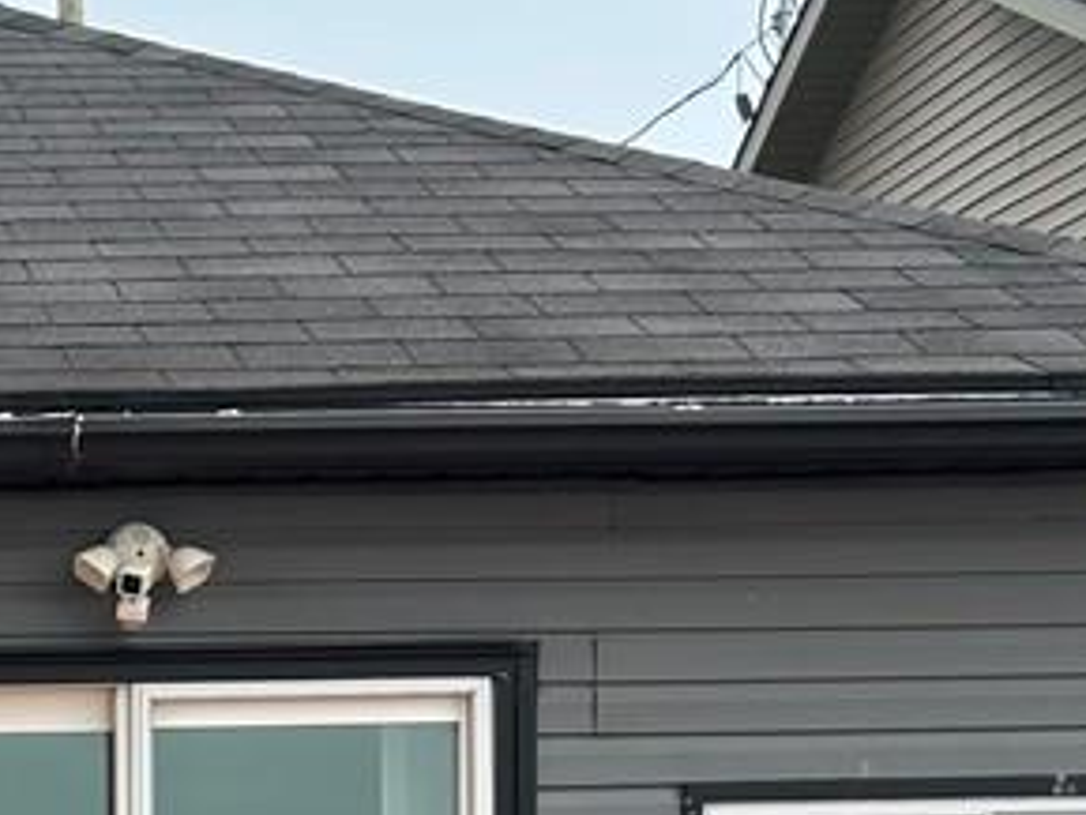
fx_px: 2887
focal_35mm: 92
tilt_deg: -1.0
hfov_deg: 19.9
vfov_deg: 15.4
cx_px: -244
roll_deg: +1.0
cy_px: 1007
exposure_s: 1/3077
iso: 50
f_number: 1.5
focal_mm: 5.7
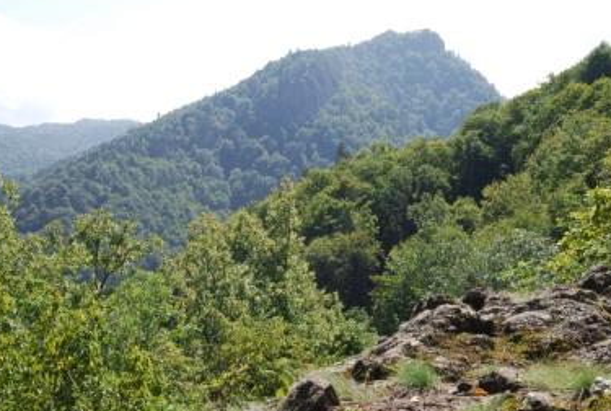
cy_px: 198
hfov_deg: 35.8
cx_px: 293
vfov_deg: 24.5
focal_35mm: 56
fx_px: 946
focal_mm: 31
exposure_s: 1/200
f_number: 10
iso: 200
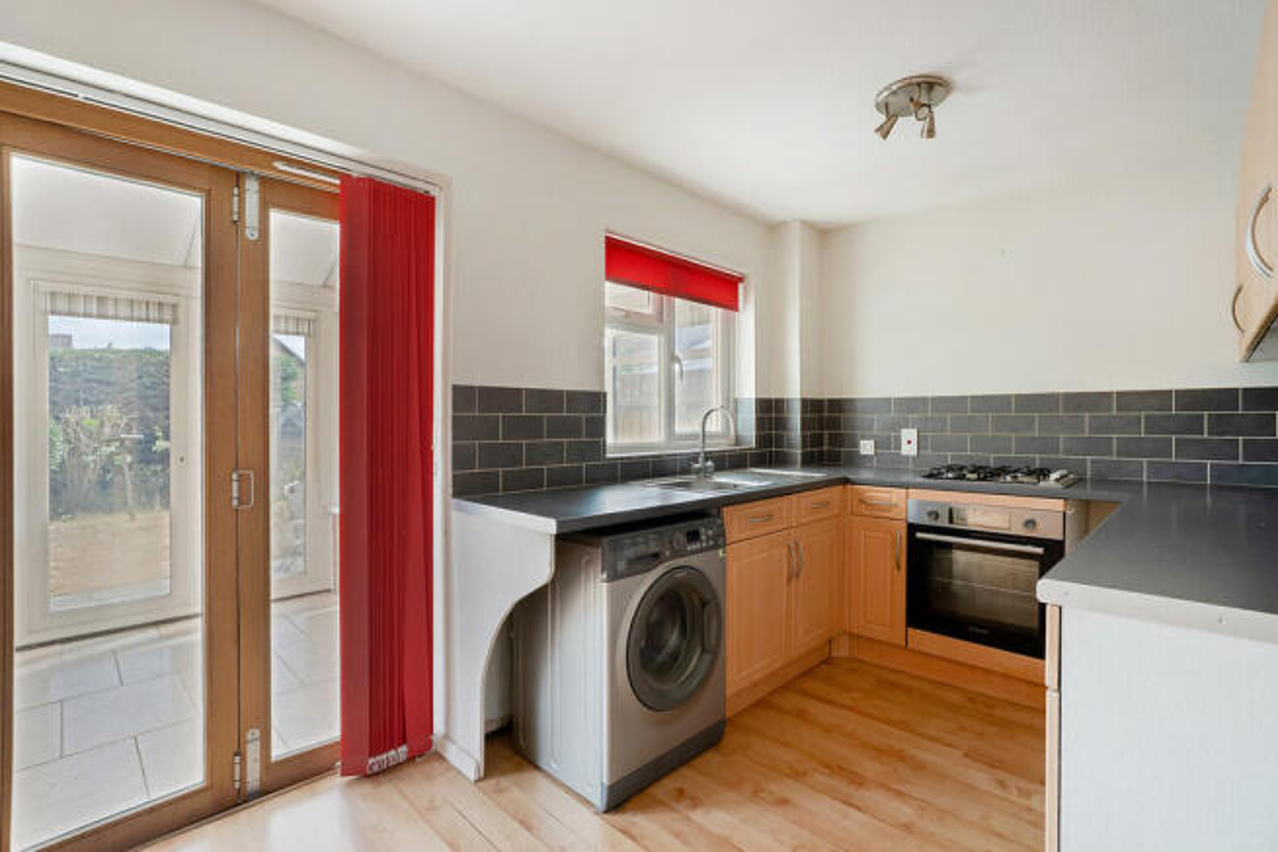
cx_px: 639
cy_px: 426
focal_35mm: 16
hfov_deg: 96.7
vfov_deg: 73.8
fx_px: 568
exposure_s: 1/10
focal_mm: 16
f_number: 8
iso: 400
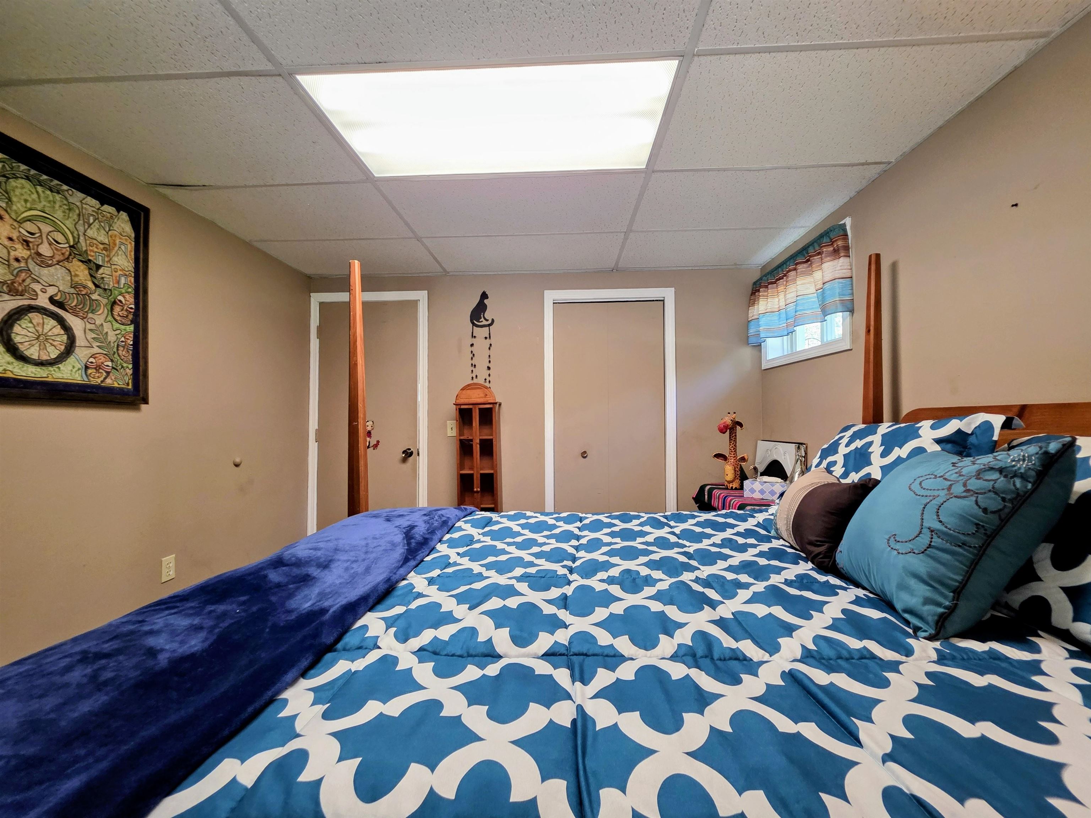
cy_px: 409
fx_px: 410
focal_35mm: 13
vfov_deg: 89.9
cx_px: 546
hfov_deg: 106.2
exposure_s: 1/60
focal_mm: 2.2
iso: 200
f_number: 1.9
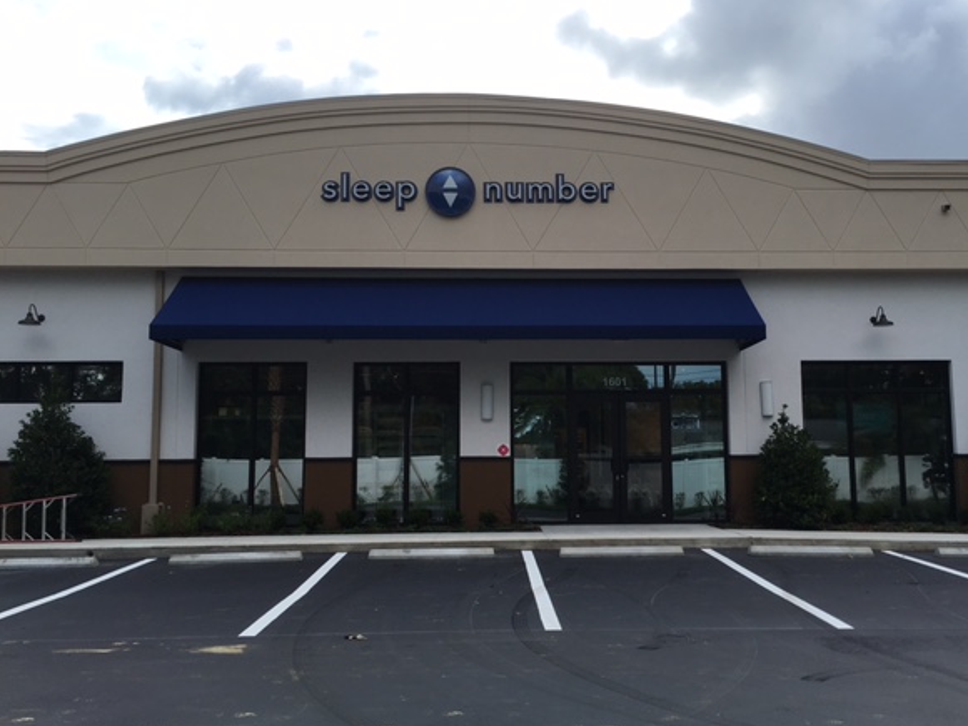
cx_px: 532
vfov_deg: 44.2
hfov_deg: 56.7
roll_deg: +0.2
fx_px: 895
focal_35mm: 32
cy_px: 371
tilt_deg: +4.9
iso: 25
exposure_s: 1/845
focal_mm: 4.15
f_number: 2.2
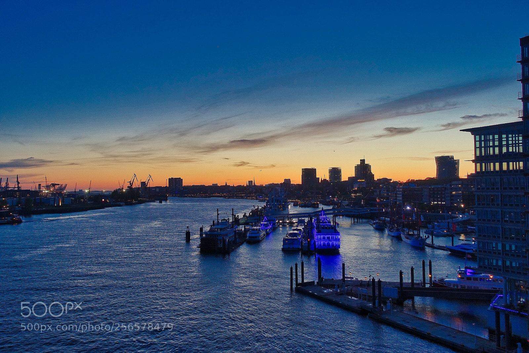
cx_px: 264
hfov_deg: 60.3
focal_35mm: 31
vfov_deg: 42.3
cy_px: 176
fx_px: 455
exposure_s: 1/40
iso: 160
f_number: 2.5
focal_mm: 11.22
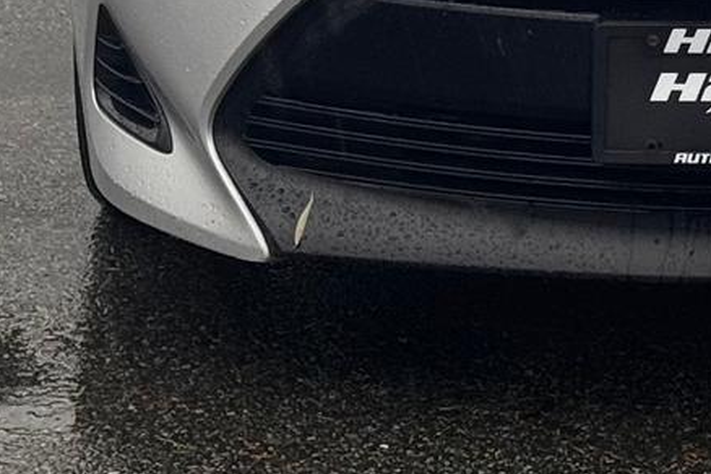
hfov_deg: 13.8
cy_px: -240
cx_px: 747
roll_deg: -0.7
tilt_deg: -7.1
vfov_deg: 9.2
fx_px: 2883
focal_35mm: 146
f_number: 1.78
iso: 64
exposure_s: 1/257
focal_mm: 6.76
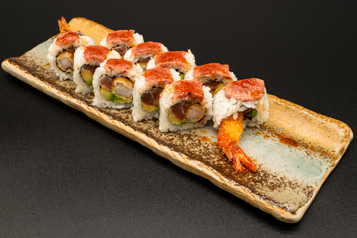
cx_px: 178
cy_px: 119
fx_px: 402
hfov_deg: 47.9
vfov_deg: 33.0
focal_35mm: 40
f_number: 8
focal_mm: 27
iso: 100
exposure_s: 1/40
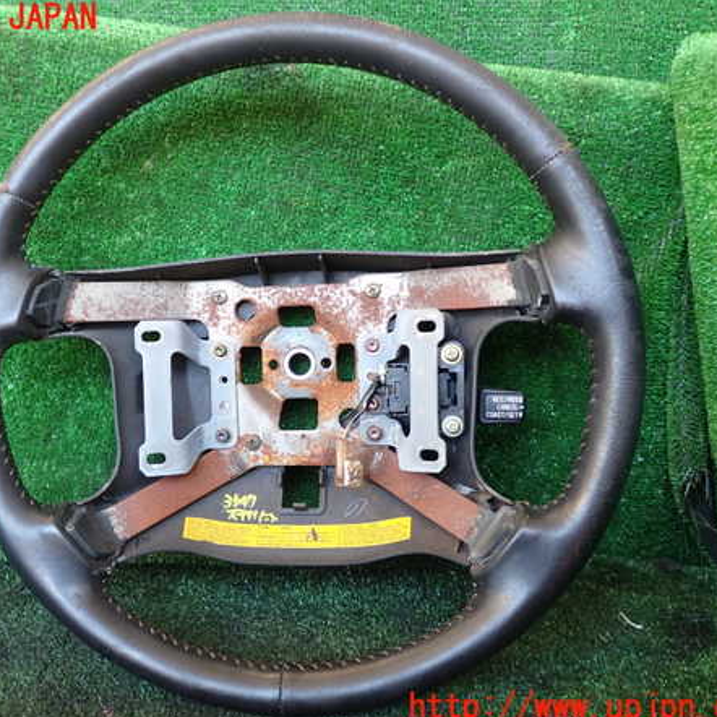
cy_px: 363
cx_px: 289
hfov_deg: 45.8
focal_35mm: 36
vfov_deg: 46.0
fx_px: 844
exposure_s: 1/60
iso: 200
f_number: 2.3
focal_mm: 5.4
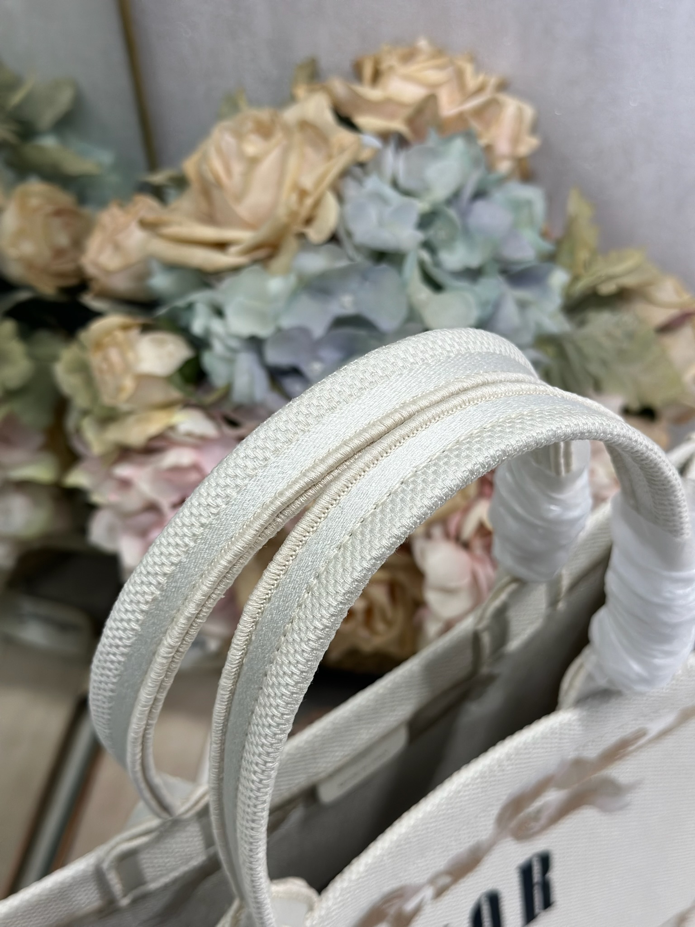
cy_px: 464
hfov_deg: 30.3
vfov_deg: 39.7
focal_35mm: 48
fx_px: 1285
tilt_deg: -51.8
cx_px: 348
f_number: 1.78
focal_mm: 6.86
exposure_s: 1/911
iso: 80
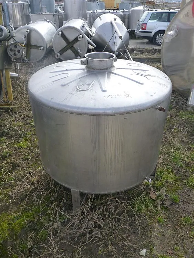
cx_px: 97
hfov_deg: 49.8
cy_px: 129
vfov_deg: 63.4
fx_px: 209
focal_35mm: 28
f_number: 3.3
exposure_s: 1/500
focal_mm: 4.9
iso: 160
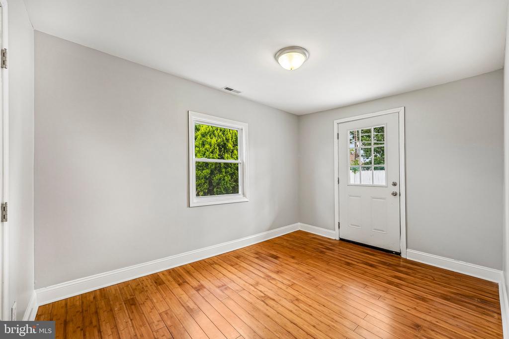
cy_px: 170
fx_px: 198
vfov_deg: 81.2
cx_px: 254
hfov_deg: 104.2
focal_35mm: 14
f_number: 8
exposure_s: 1/25
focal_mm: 14
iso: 500
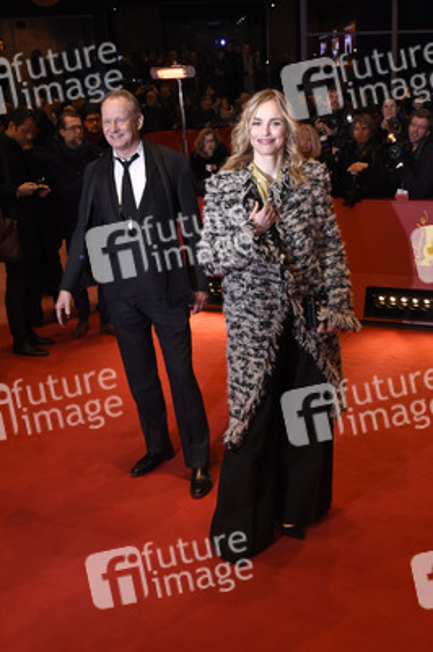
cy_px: 326
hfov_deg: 47.9
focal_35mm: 27
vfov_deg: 67.4
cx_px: 216
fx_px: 488
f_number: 6.3
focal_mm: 18
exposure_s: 1/250
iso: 800
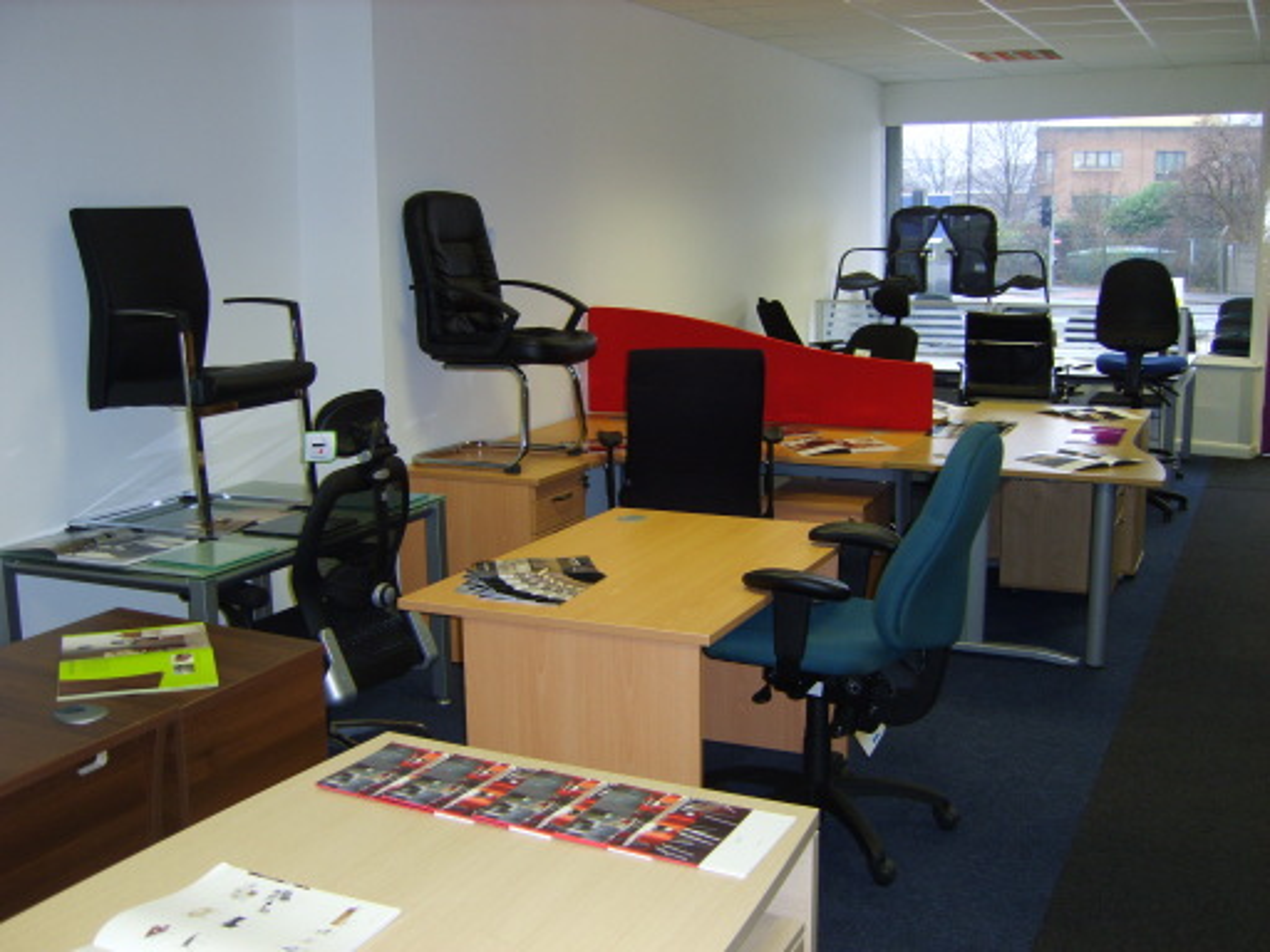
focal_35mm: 38
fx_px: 1394
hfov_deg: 49.0
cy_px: 476
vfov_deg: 37.7
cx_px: 635
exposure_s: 1/30
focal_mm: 7.8
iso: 100
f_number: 2.8
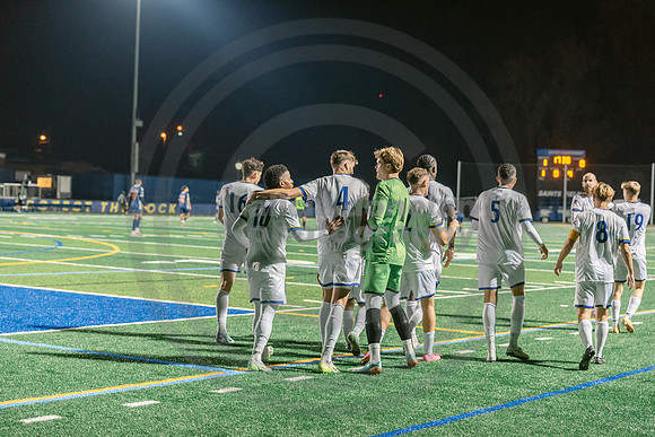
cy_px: 218
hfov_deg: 28.8
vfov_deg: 19.5
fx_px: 1274
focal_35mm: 70
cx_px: 328
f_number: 3.2
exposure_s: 1/250
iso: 2500
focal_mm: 70
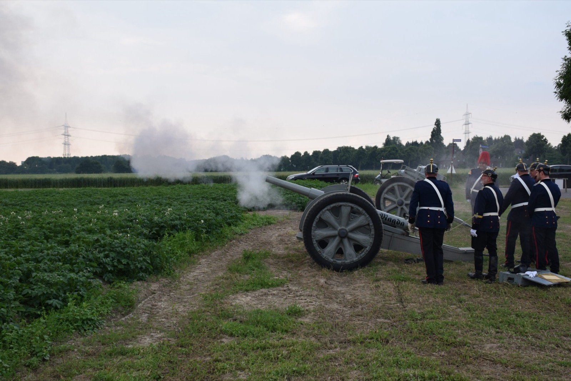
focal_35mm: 45
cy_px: 190
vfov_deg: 29.9
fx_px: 714
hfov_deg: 43.6
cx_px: 286
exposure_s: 1/250
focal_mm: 30
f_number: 8
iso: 400
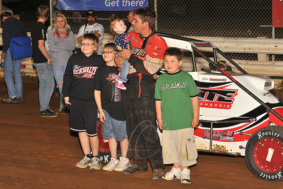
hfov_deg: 25.4
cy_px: 94
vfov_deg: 17.1
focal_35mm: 80
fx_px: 629
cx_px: 142
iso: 500
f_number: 6.3
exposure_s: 1/320
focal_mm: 80
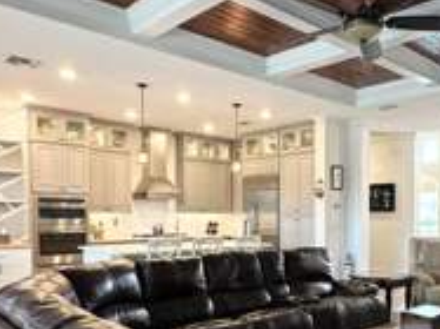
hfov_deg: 49.6
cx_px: 322
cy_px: 230
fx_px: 457
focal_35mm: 36
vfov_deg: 39.0
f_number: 2.2
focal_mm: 2.22
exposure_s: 1/60
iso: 200
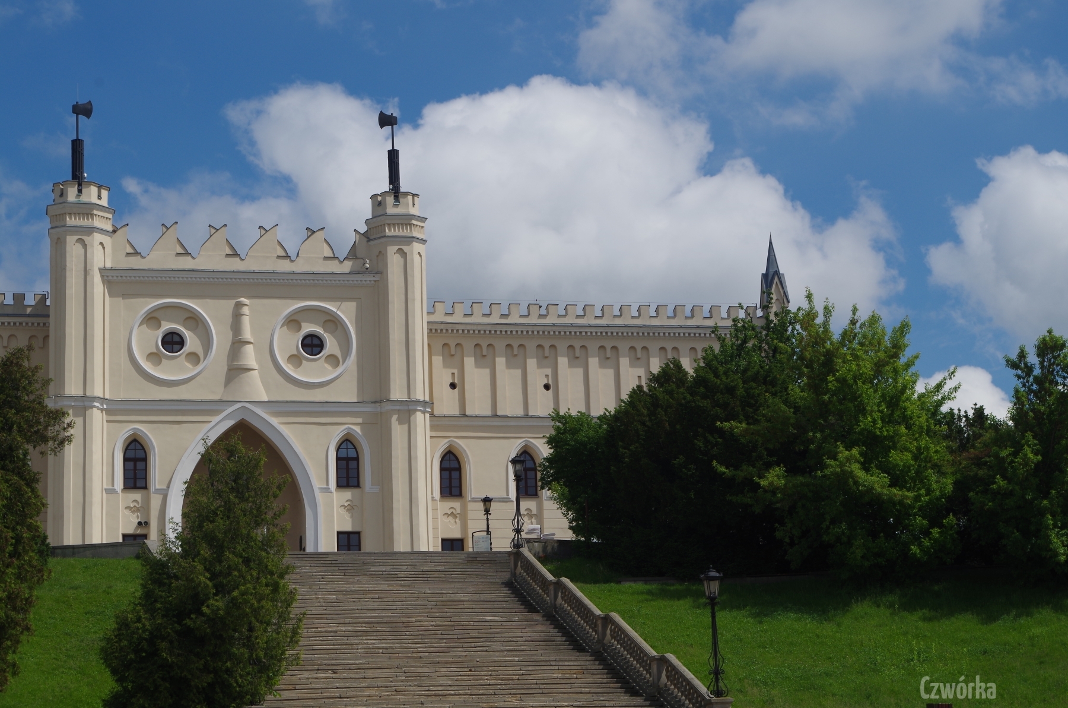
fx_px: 2220
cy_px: 354
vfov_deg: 18.1
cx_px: 534
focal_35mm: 75
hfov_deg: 27.0
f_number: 10
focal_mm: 50
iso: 100
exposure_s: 1/400
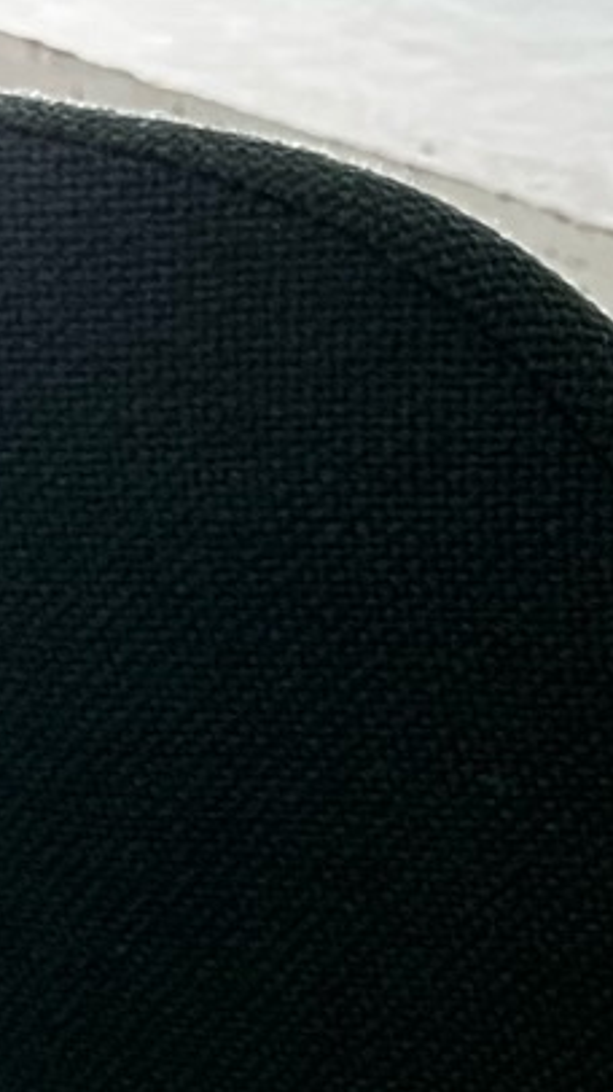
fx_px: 4137
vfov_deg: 13.1
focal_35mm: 143
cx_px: 903
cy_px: 2175
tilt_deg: -33.4
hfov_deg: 8.3
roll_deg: -3.8
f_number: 1.6
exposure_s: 1/86
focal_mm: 5.1
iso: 125
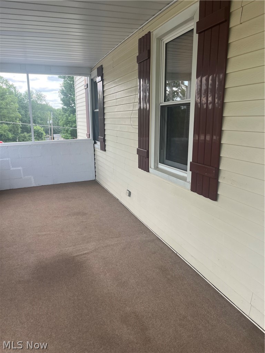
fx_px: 265
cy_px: 176
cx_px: 132
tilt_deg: -12.5
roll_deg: -1.8
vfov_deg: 67.3
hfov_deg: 53.1
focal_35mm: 26
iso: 40
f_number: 1.6
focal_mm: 5.1
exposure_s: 1/205
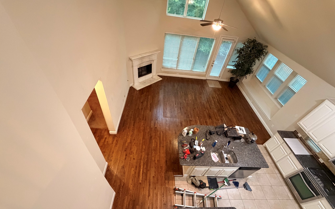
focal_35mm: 15
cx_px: 168
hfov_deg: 101.5
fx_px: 137
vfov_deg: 74.2
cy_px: 122
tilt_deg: -47.4
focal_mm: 2.22
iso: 1000
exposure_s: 1/60
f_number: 2.2
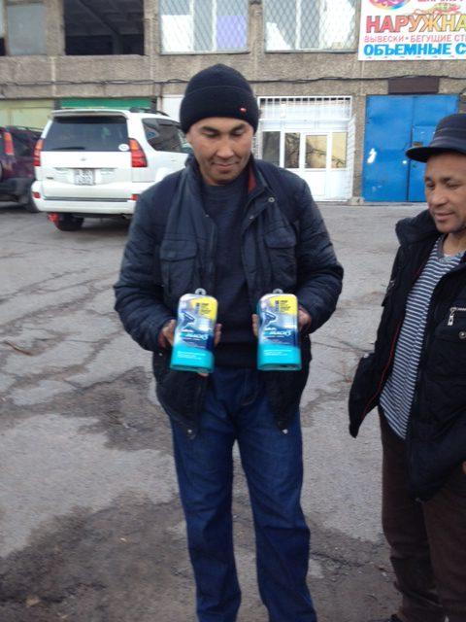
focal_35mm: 35
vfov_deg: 52.6
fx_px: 628
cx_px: 233
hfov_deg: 40.7
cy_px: 311
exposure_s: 1/30
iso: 50
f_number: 2.4
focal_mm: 4.28
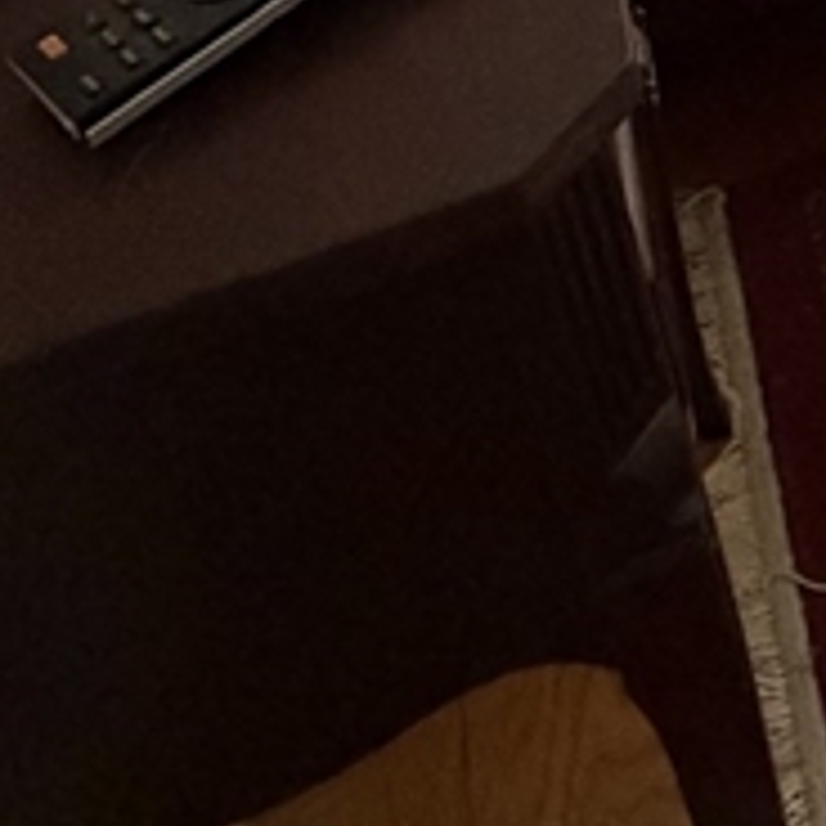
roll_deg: -1.3
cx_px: 1508
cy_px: -642
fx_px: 1863
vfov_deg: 19.2
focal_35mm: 69
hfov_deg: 18.9
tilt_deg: -26.5
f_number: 2.2
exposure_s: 1/60
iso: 640
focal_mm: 2.22
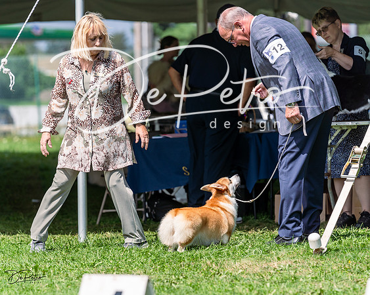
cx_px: 185
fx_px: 2466
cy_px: 148
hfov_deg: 8.6
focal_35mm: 225
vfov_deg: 6.9
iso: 100
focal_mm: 200
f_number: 4.5
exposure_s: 1/1000
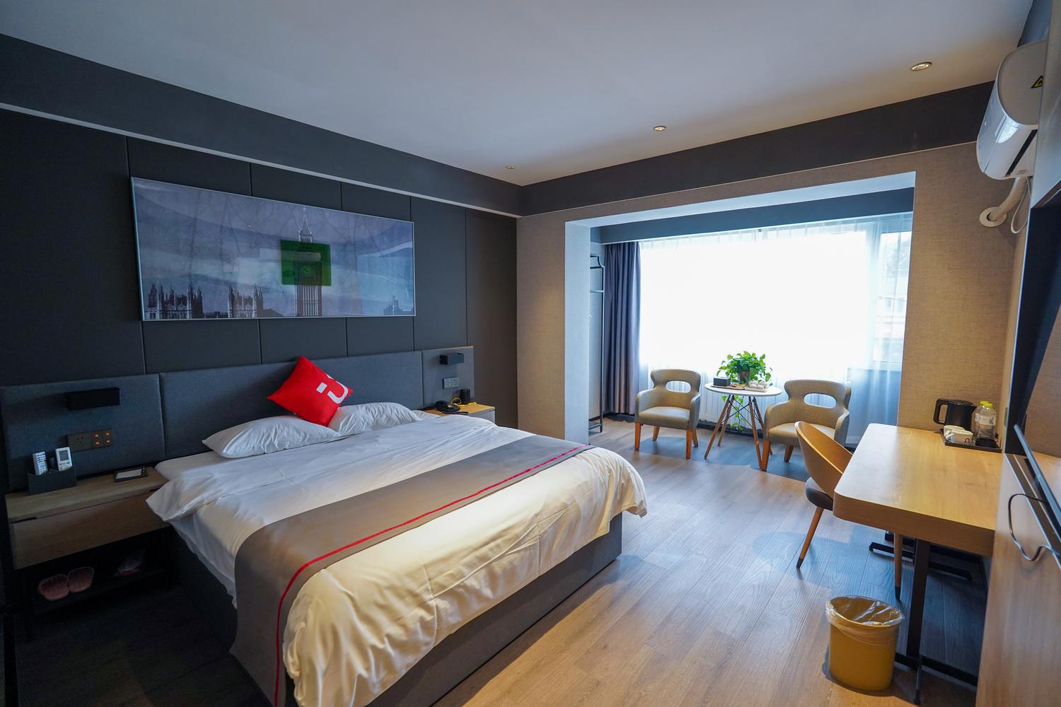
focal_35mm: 16
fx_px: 472
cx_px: 530
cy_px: 354
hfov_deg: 96.7
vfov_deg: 73.7
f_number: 4
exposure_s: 1/80
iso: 1600
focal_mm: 16
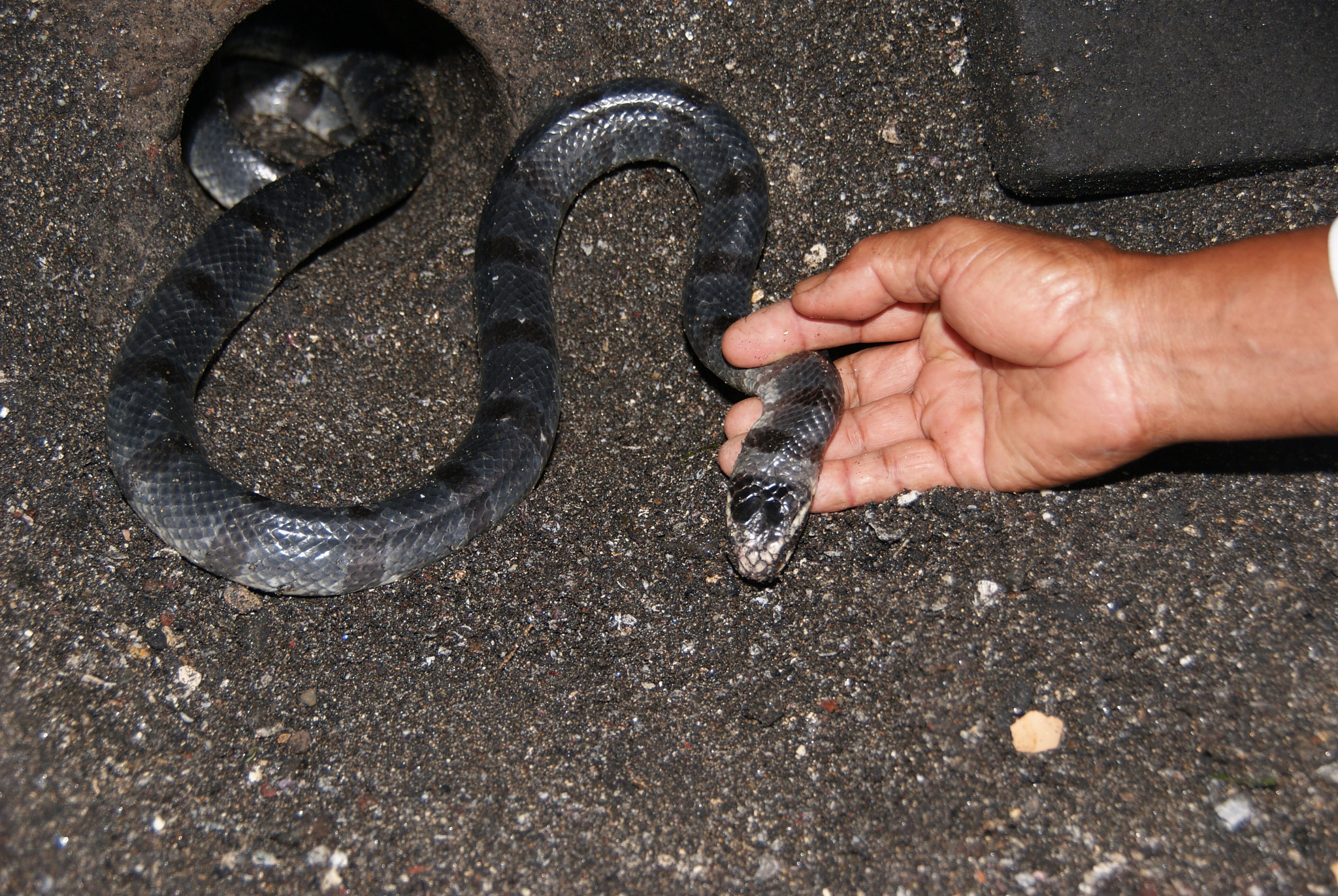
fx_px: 2791
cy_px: 448
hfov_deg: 27.0
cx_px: 669
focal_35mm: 75
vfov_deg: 18.2
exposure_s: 1/80
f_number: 4.5
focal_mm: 50
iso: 100
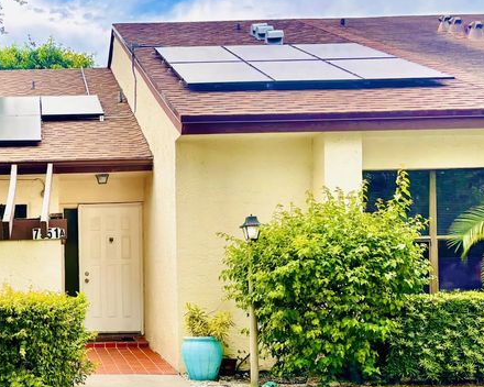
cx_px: 32
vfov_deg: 25.5
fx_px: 845
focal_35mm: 59
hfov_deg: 30.3
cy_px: 284
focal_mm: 5.96
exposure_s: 1/775
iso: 50
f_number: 1.6
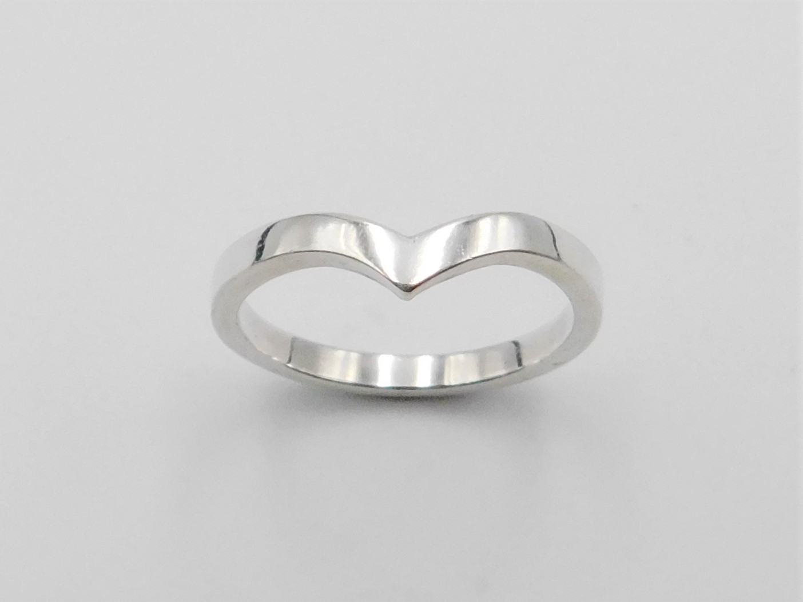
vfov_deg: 58.9
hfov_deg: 73.9
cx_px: 402
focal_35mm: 23
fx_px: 534
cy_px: 301
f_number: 3
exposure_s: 1/1500
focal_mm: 4
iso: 400
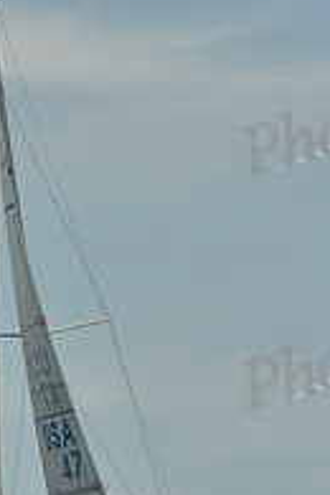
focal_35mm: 208
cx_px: 113
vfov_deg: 9.8
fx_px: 2860
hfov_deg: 6.6
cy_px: 513
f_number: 9
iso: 200
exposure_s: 1/1250
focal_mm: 70
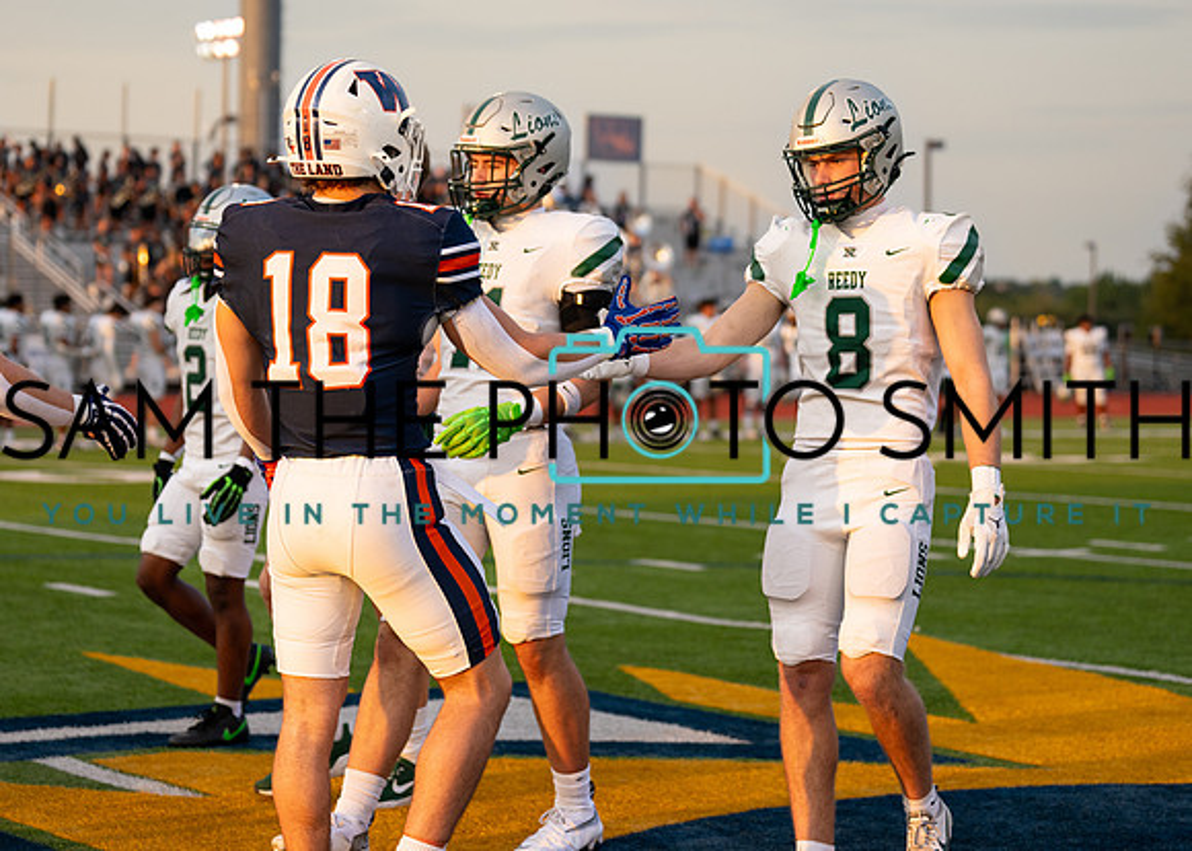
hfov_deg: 23.2
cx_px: 555
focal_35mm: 86
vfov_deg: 16.6
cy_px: 354
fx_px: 2906
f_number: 2.8
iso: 500
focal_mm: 70
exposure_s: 1/1600
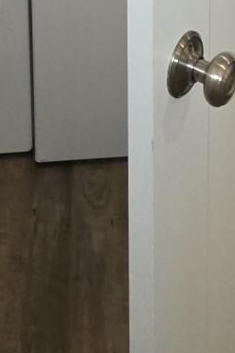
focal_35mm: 73
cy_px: -316
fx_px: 714
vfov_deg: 19.2
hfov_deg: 18.7
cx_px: 148
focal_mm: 2.2
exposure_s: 1/60
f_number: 1.9
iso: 200
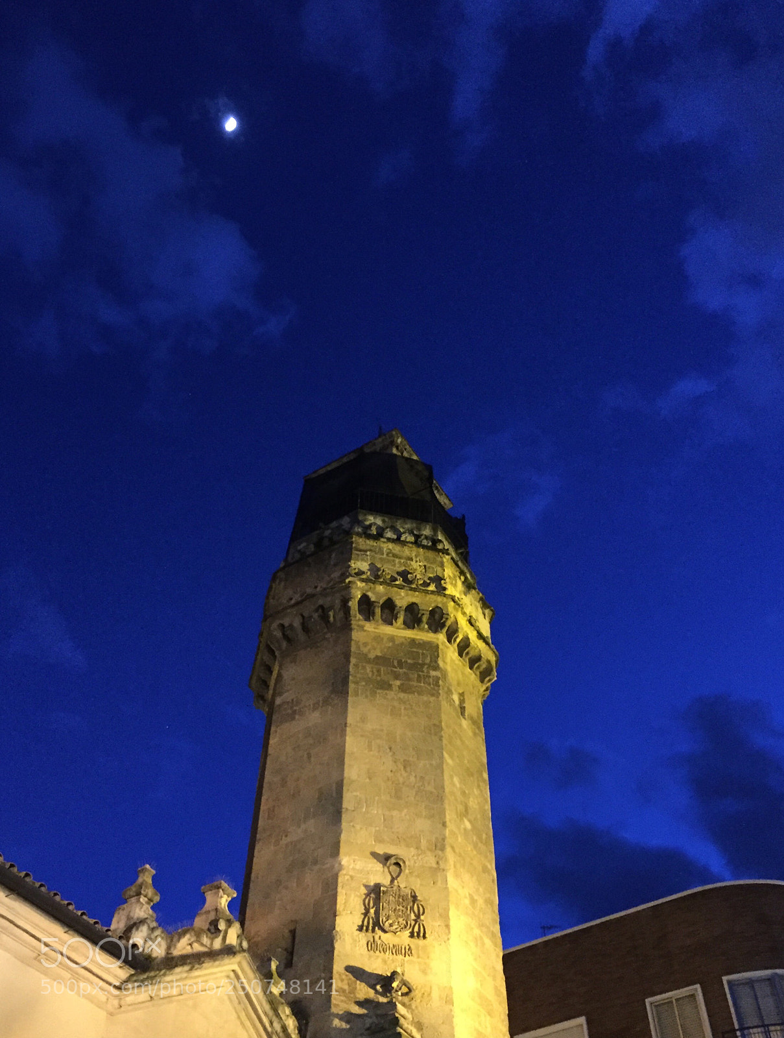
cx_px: 392
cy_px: 519
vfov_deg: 61.5
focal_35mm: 29
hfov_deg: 48.4
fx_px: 872
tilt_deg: +51.7
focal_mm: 4.15
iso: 320
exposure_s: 1/17
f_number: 2.2
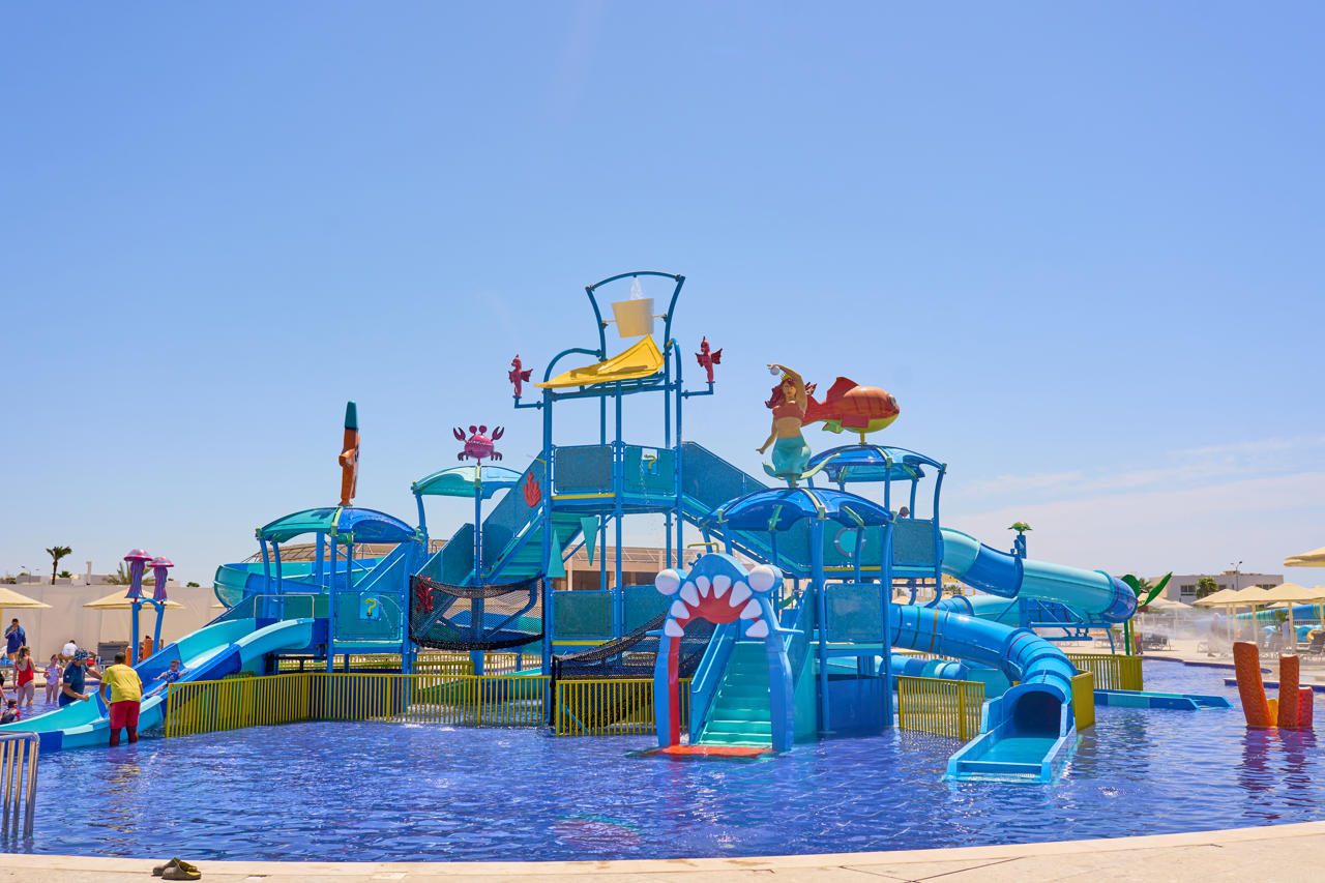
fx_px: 1288
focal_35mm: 35
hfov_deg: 54.4
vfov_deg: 37.8
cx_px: 662
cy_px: 442
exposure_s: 1/1250
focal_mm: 35
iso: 100
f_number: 5
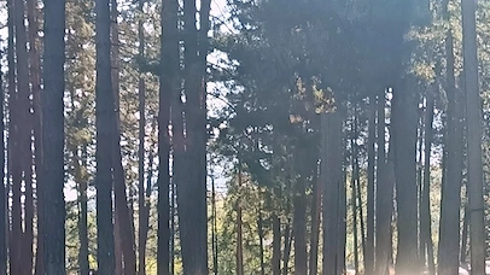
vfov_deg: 11.1
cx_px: 342
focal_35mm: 103
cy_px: 458
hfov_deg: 20.7
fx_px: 1338
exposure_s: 1/100
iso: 166
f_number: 1.75
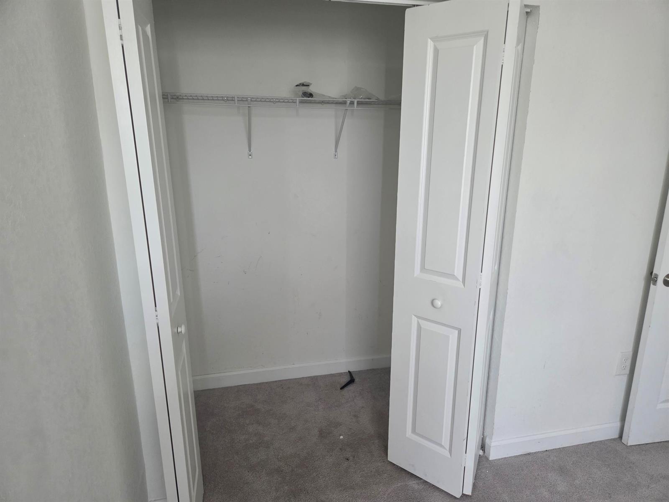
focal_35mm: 23
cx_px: 334
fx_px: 445
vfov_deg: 58.9
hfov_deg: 73.9
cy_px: 251
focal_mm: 5.4
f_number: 1.8
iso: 640
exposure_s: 1/120
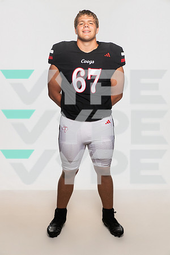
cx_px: 85
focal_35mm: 50
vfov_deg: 39.6
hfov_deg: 27.0
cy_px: 128
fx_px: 354
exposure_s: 1/200
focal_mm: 50
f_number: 6.3
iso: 500
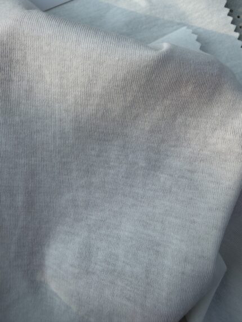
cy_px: 161
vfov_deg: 67.3
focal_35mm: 26
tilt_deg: -82.7
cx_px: 121
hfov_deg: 53.1
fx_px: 242
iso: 16
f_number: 2.2
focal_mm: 2.22
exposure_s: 1/838
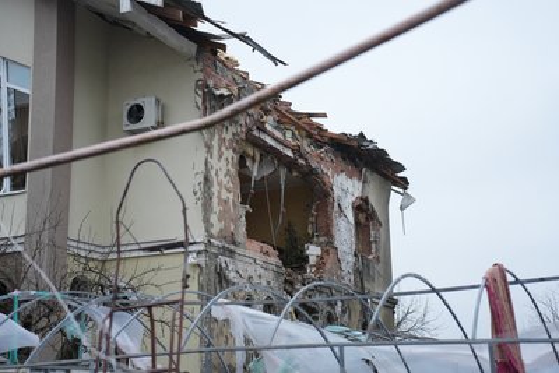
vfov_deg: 23.8
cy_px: 186
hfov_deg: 35.0
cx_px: 280
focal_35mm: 57
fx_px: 885
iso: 400
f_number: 2.8
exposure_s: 1/125
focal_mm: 57
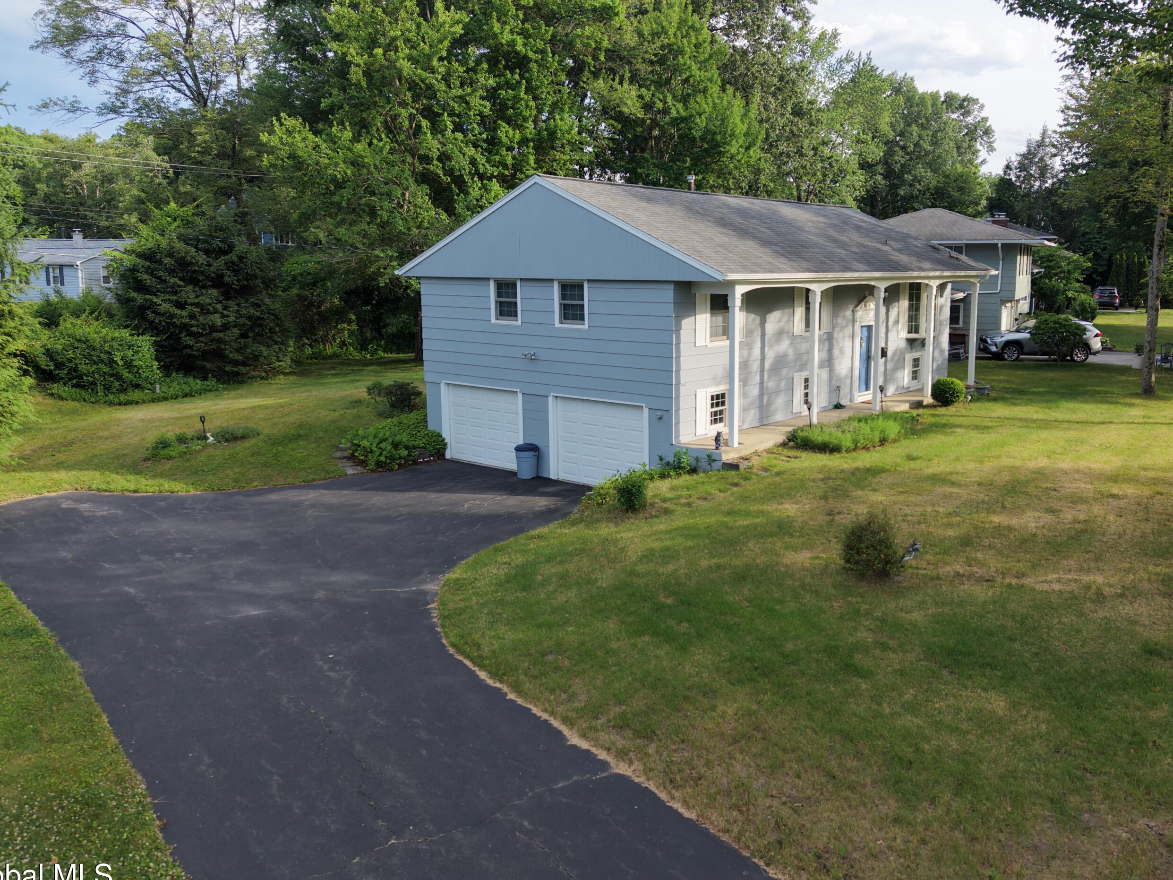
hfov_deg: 61.4
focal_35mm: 29
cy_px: 392
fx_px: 983
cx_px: 664
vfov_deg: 48.1
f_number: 1.8
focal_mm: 8.67
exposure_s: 1/500
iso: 100
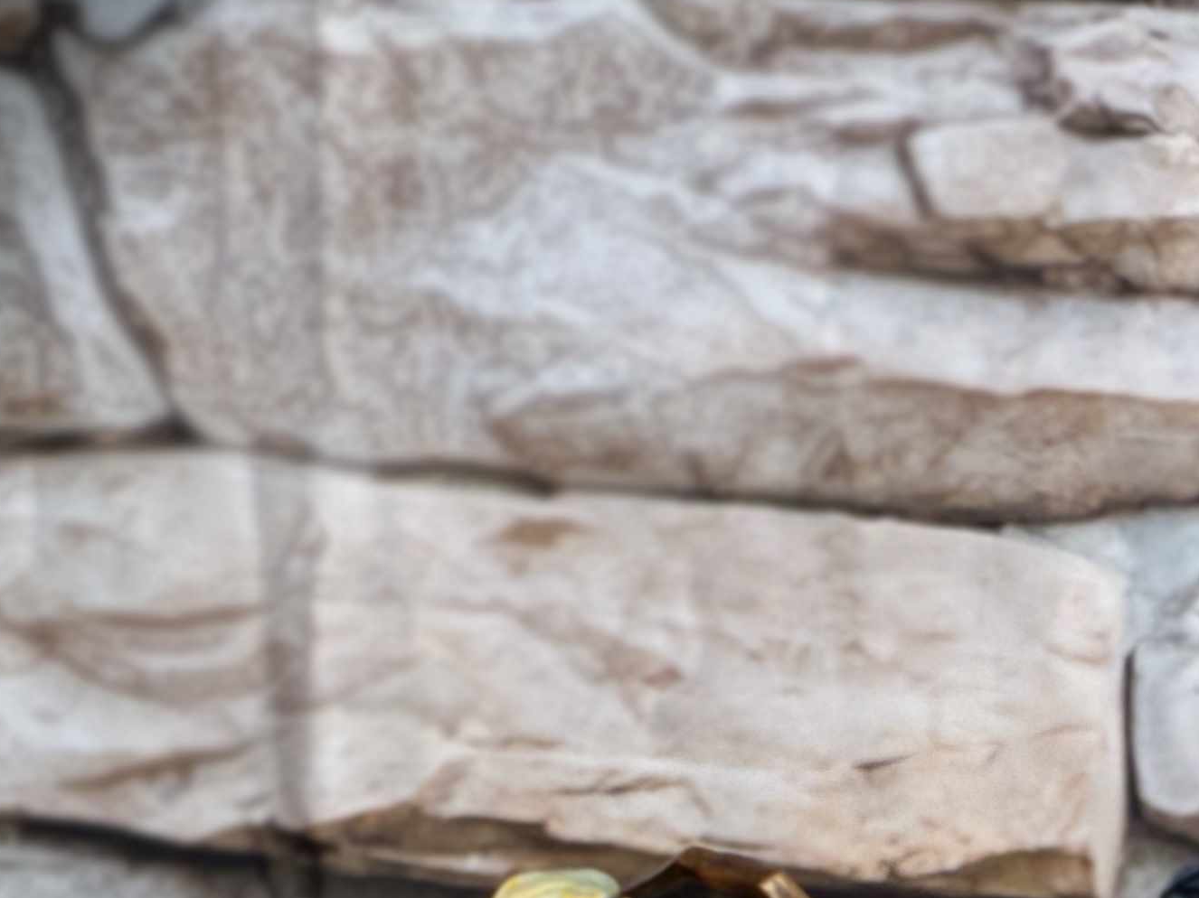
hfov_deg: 22.9
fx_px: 2528
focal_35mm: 73
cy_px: 1012
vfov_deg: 19.3
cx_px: 1665
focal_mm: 2.2
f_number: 2.2
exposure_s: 1/100
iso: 160
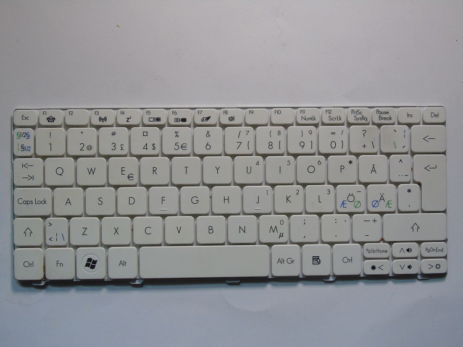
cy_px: 174
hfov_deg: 46.8
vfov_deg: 35.9
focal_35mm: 40
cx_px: 232
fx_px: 535
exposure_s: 1/20
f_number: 6.5
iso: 200
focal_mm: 7.1
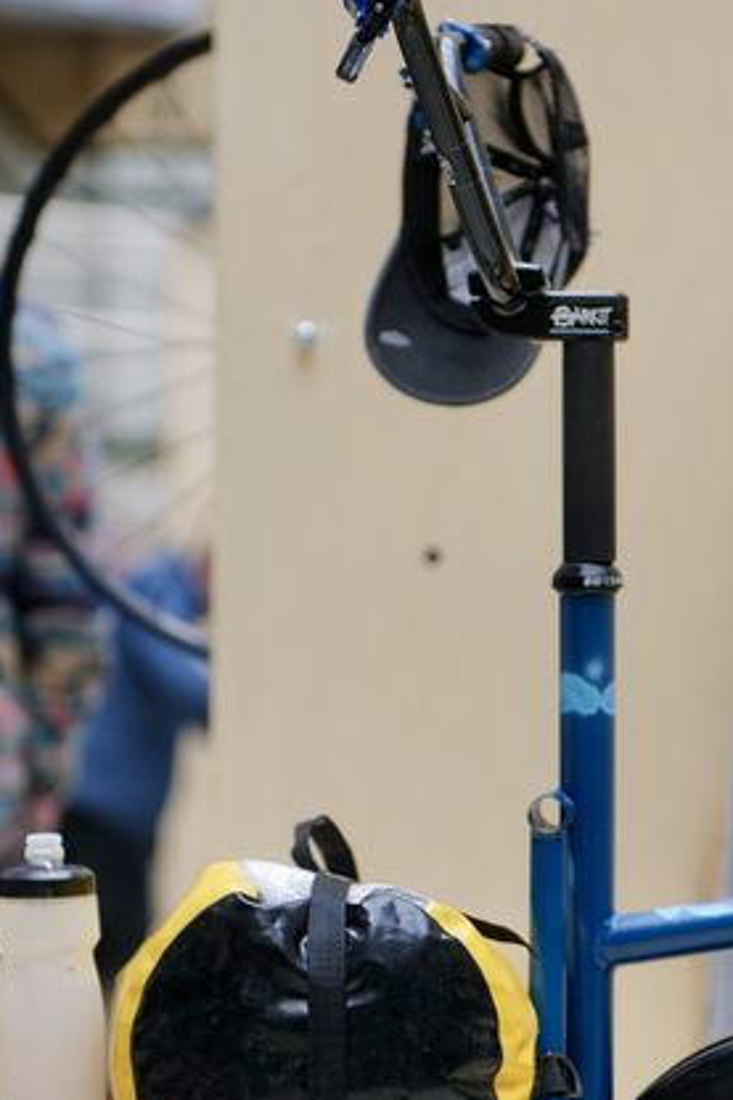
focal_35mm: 154
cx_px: 566
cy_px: 617
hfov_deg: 8.9
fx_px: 4707
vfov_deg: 13.3
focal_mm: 50
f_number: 1.4
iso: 100
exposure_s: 1/250
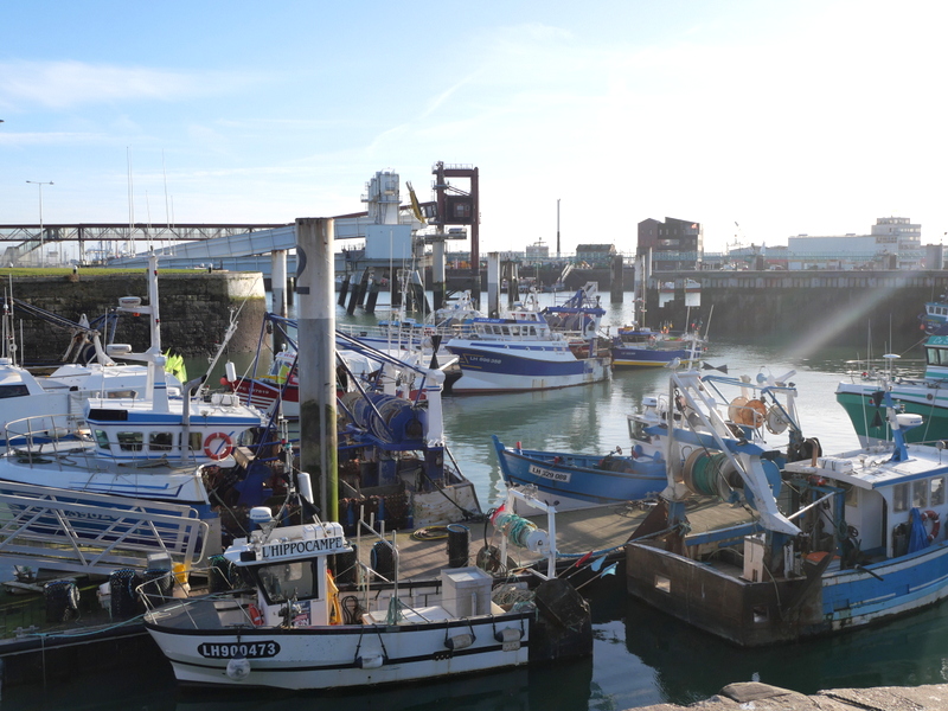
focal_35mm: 34
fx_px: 931
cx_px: 474
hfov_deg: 54.0
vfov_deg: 41.8
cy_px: 356
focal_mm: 17
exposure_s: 1/400
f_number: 8
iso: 200
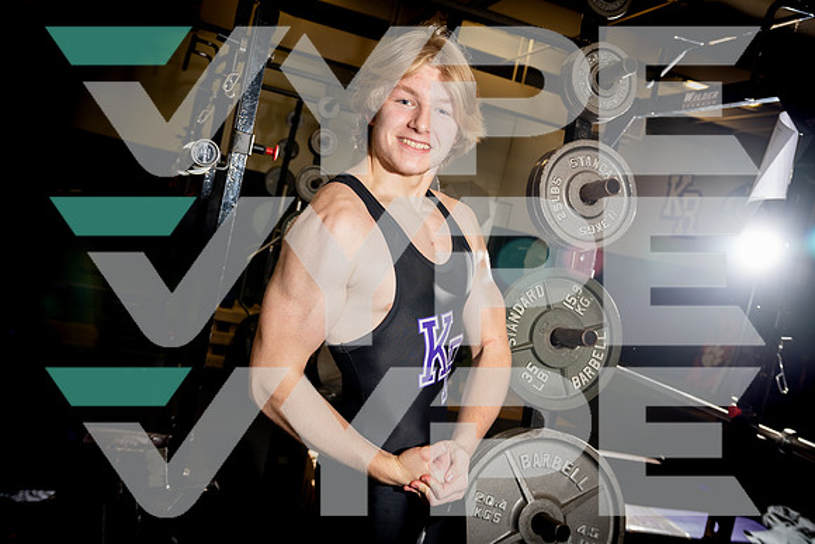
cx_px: 408
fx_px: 747
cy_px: 272
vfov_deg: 40.0
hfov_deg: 57.2
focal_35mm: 33
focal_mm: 33
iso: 500
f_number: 5
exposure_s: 1/250
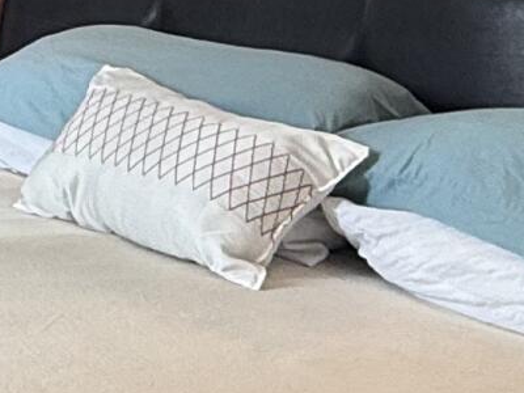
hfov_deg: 18.3
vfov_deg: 13.9
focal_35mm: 105
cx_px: 5
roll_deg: -7.0
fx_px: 1589
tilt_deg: -20.9
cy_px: 371
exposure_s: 1/120
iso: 64
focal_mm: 2.22
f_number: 2.2
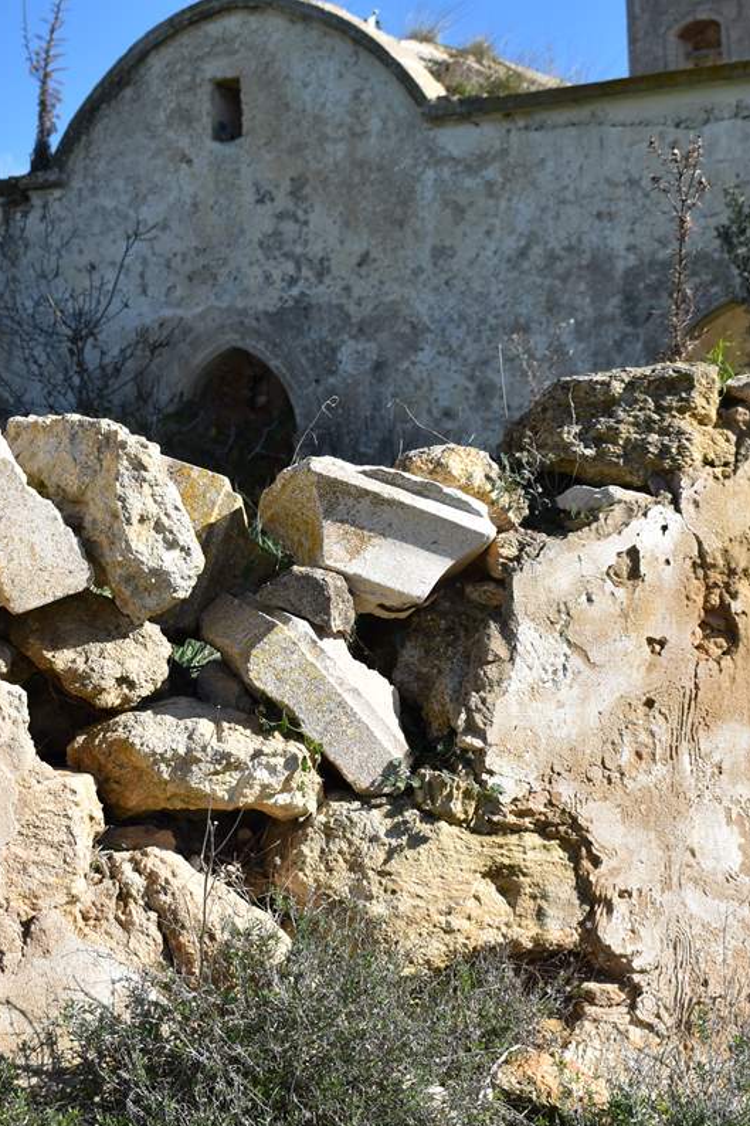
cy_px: 566
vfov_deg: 29.7
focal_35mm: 68
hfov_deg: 19.8
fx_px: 2126
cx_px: 178
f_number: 9
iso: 100
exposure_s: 1/320
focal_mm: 30
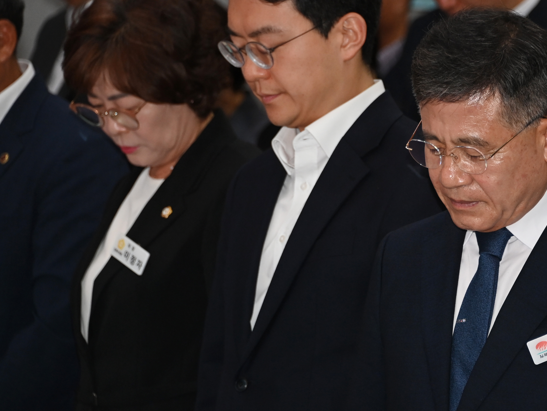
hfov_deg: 6.3
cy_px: 196
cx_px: 424
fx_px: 4946
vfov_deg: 4.7
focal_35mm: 313
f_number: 5.6
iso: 2000
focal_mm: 190
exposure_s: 1/250
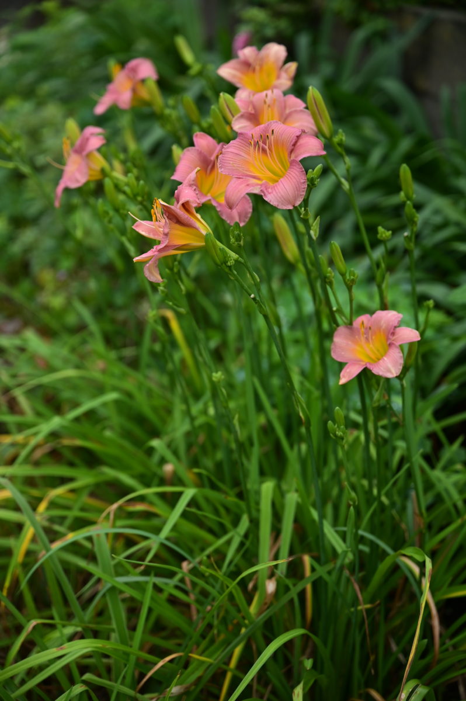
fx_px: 1361
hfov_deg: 19.4
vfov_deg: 28.9
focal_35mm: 70
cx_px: 233
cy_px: 350
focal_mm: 70
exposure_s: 1/2000
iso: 400
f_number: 2.8
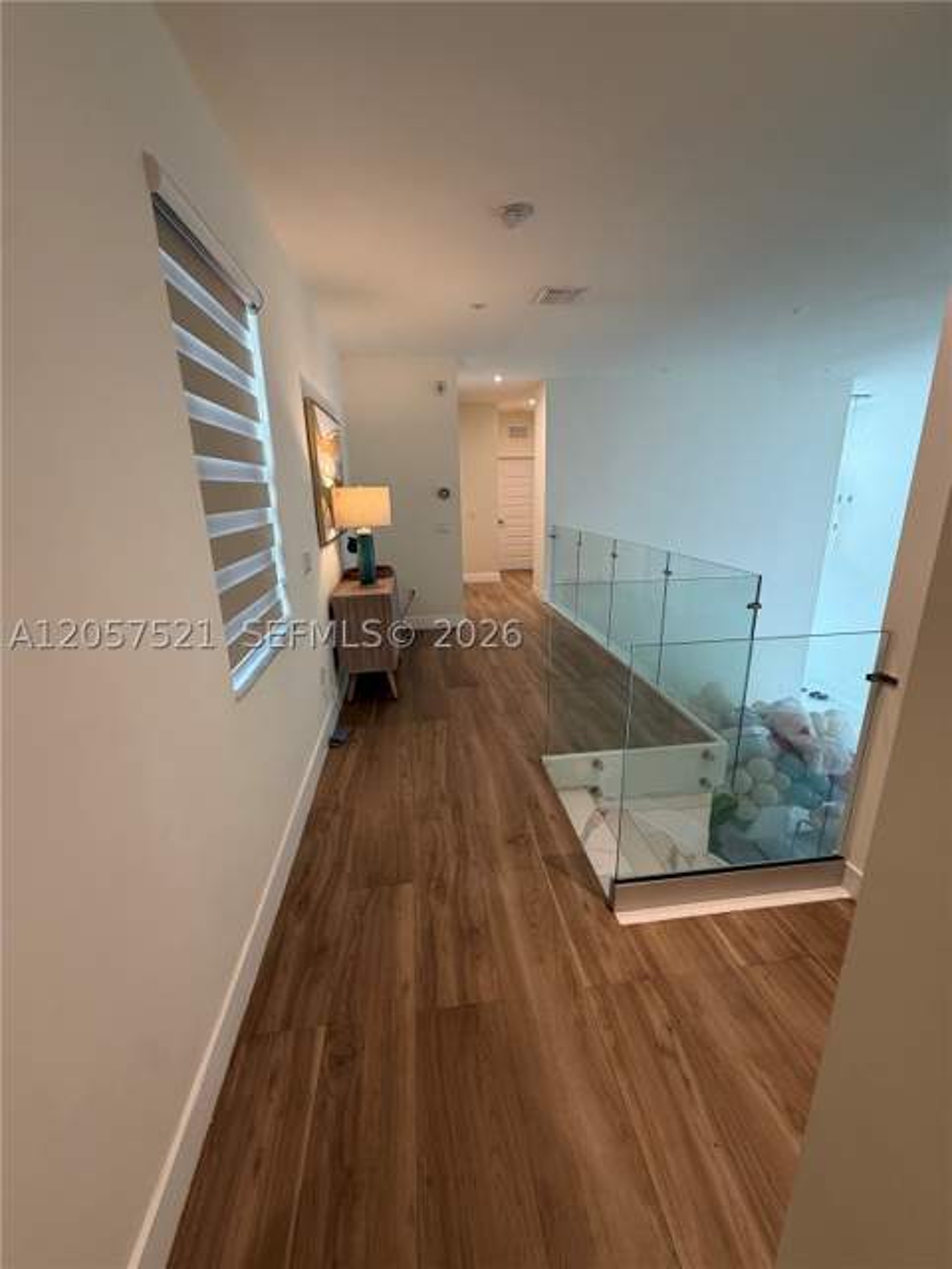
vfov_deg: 102.1
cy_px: 634
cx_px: 476
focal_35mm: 14
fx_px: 513
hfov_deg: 85.7
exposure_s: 1/60
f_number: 2.2
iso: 200
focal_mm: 2.22
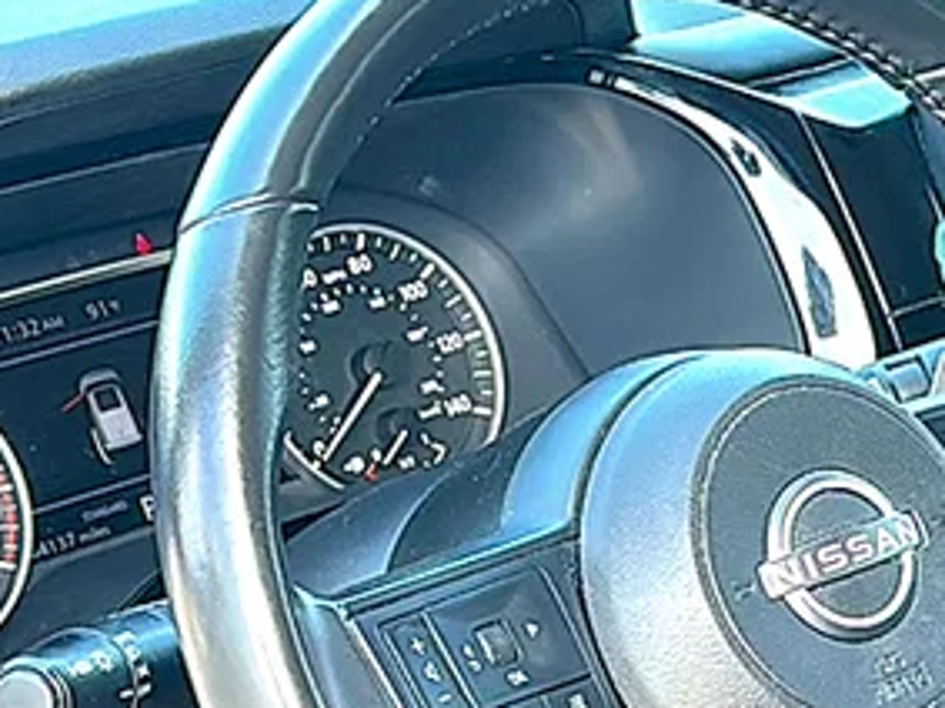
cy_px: 643
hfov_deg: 20.0
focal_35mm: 94
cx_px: 1018
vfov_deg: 15.5
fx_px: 2565
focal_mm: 6.86
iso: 125
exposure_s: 1/102
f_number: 1.78
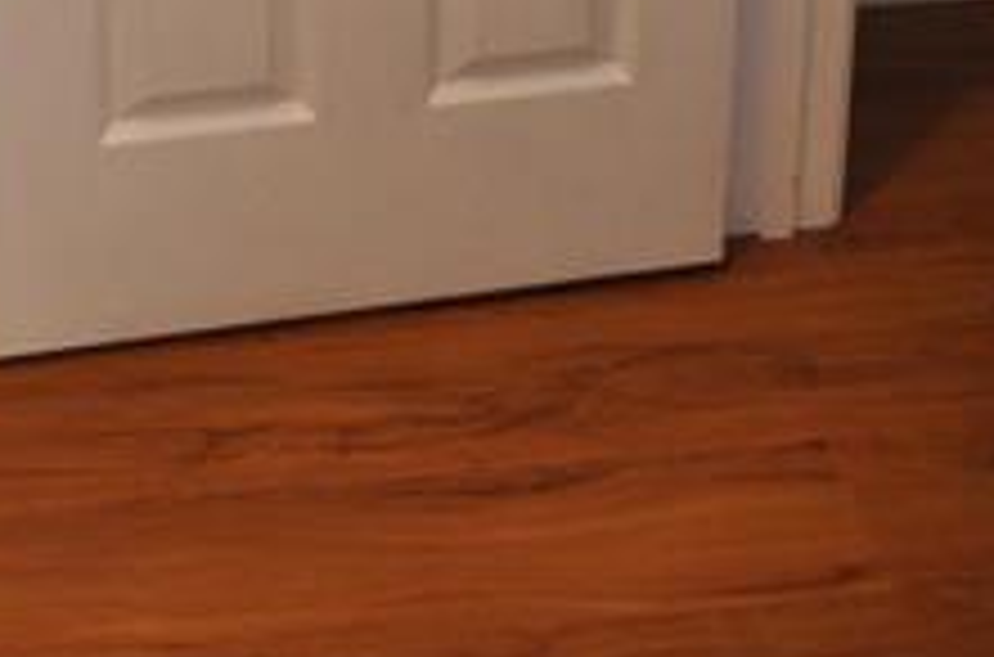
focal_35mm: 74
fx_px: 2037
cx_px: 243
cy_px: -900
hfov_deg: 27.0
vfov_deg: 13.6
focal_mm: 10
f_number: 4
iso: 640
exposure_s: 1/60
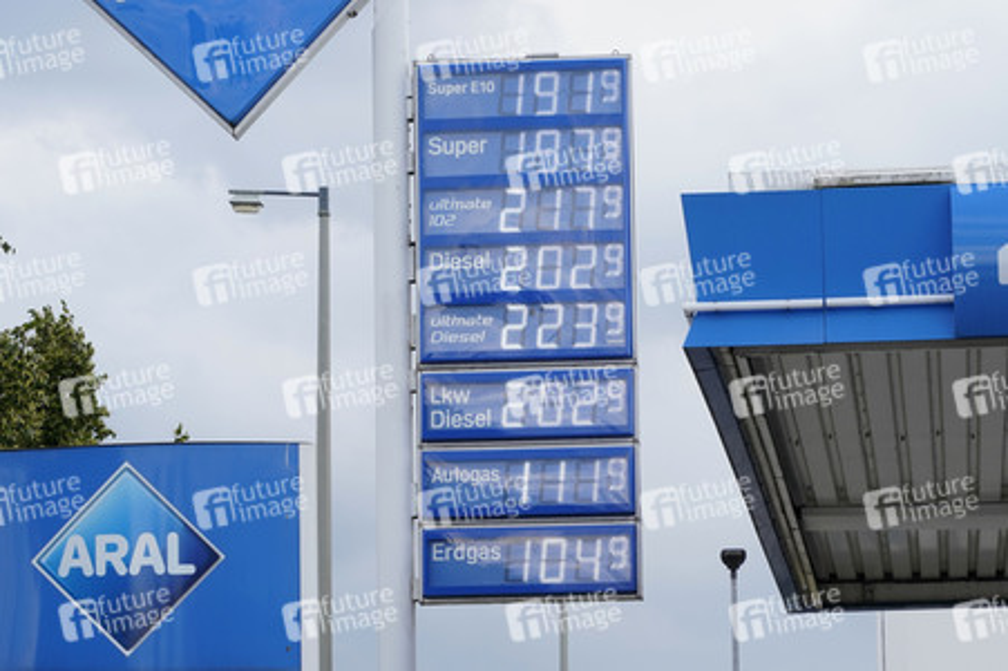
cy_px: 336
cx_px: 504
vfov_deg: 17.5
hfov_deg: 26.0
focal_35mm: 78
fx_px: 2182
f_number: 8
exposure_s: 1/400
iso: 320
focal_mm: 78
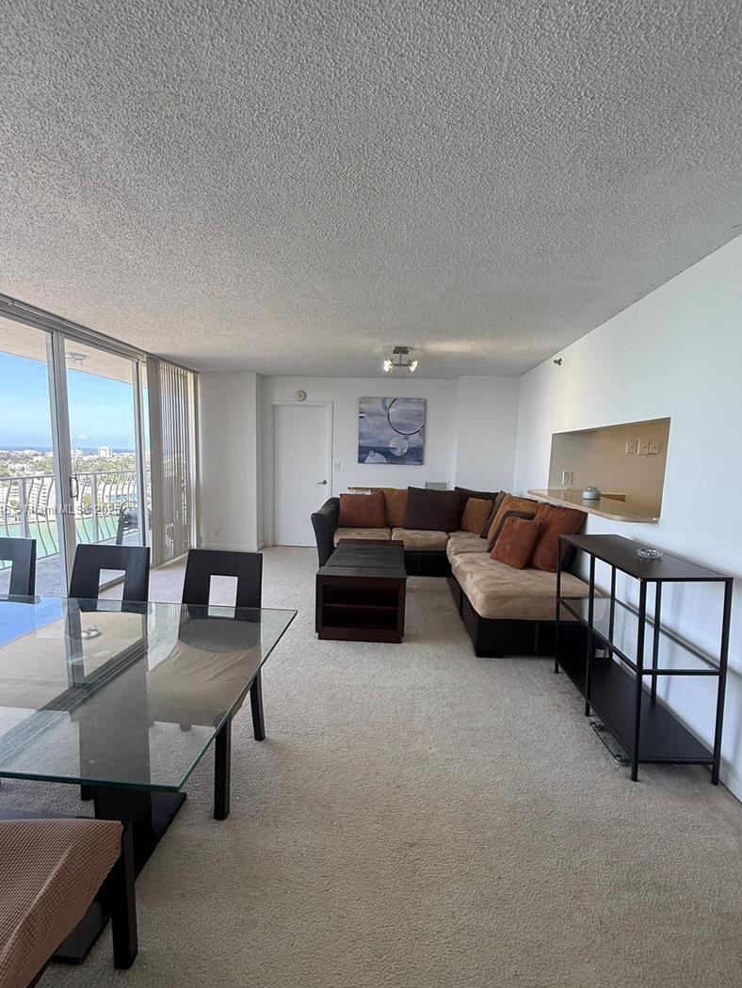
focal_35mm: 16
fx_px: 457
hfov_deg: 78.1
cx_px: 371
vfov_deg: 94.5
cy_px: 510
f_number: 2.2
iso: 64
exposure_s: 1/99
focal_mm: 2.22
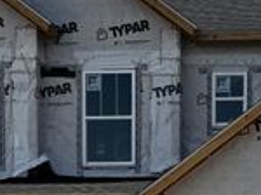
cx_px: 200
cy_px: 147
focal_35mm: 80
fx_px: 602
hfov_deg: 24.2
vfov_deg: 18.3
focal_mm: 6.76
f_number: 1.78
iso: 80
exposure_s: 1/5814
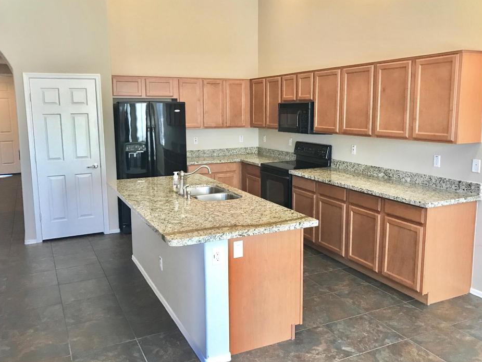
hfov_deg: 58.3
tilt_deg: -7.6
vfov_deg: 45.4
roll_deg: +0.6
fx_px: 432
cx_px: 245
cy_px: 173
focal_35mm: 31
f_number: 1.8
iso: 40
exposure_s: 1/30
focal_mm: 3.99
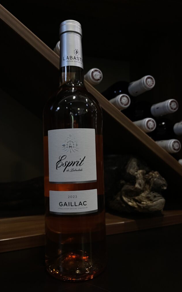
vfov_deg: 66.5
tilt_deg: +2.6
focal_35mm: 28
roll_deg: +1.9
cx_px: 85
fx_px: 222
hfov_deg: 44.5
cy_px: 147
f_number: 1.6
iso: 125
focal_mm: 4.2
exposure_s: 1/70
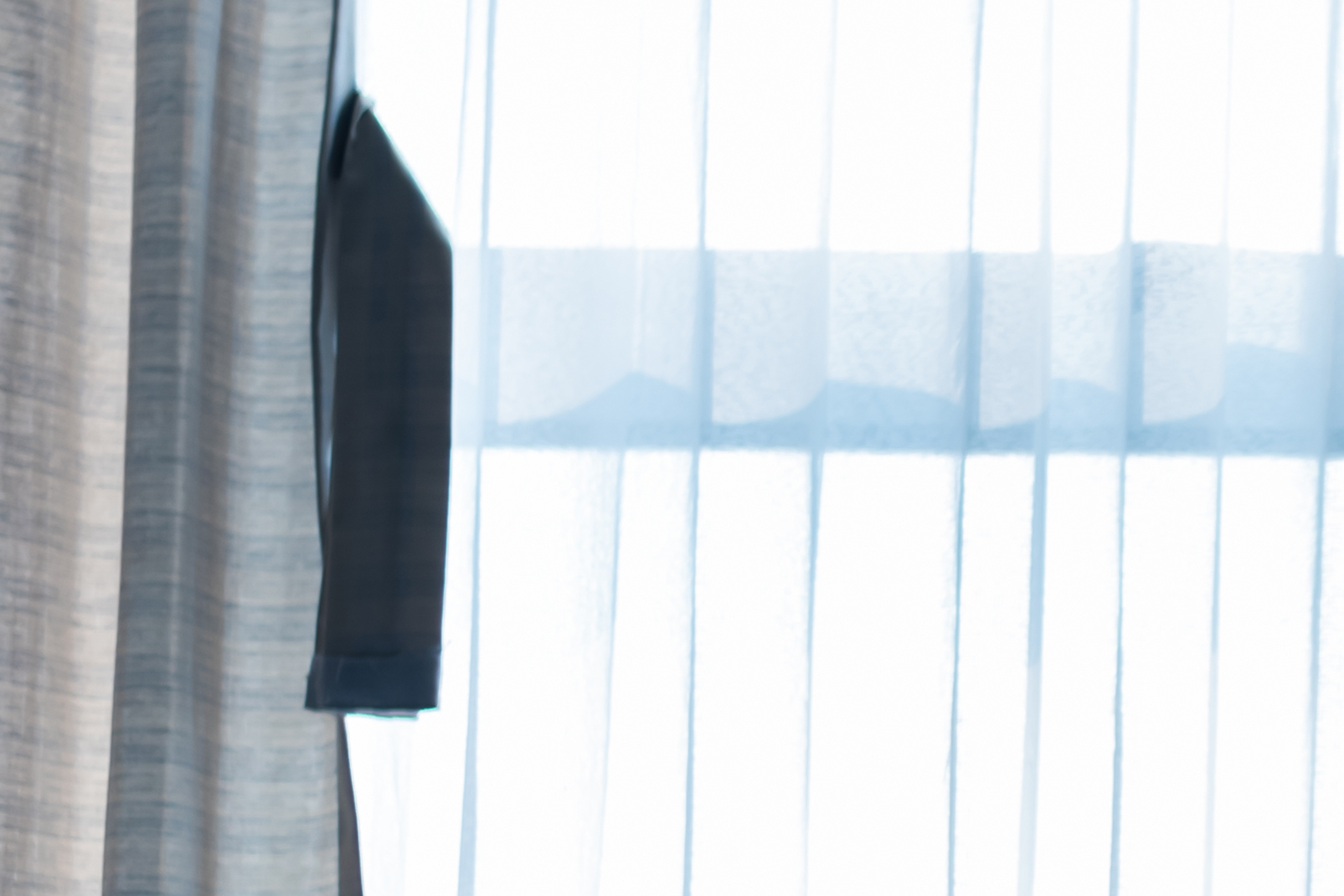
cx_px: 1186
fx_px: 4629
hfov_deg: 16.3
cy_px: 1070
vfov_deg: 10.9
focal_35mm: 124
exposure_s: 1/320
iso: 250
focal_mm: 50
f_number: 1.8
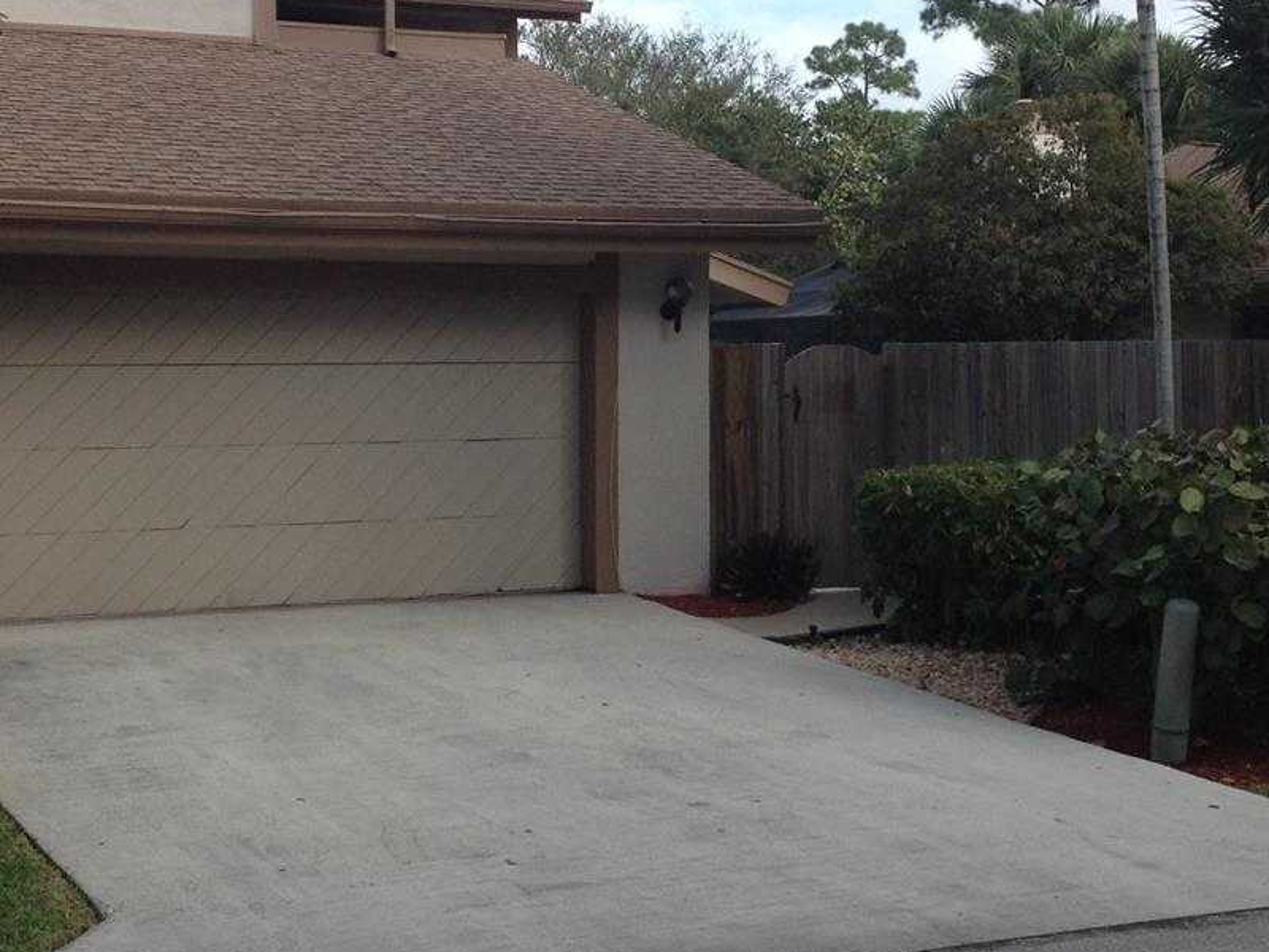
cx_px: 634
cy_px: 352
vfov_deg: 21.0
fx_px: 2566
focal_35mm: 70
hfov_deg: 27.8
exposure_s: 1/1004
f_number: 2.4
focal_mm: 4.28
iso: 50
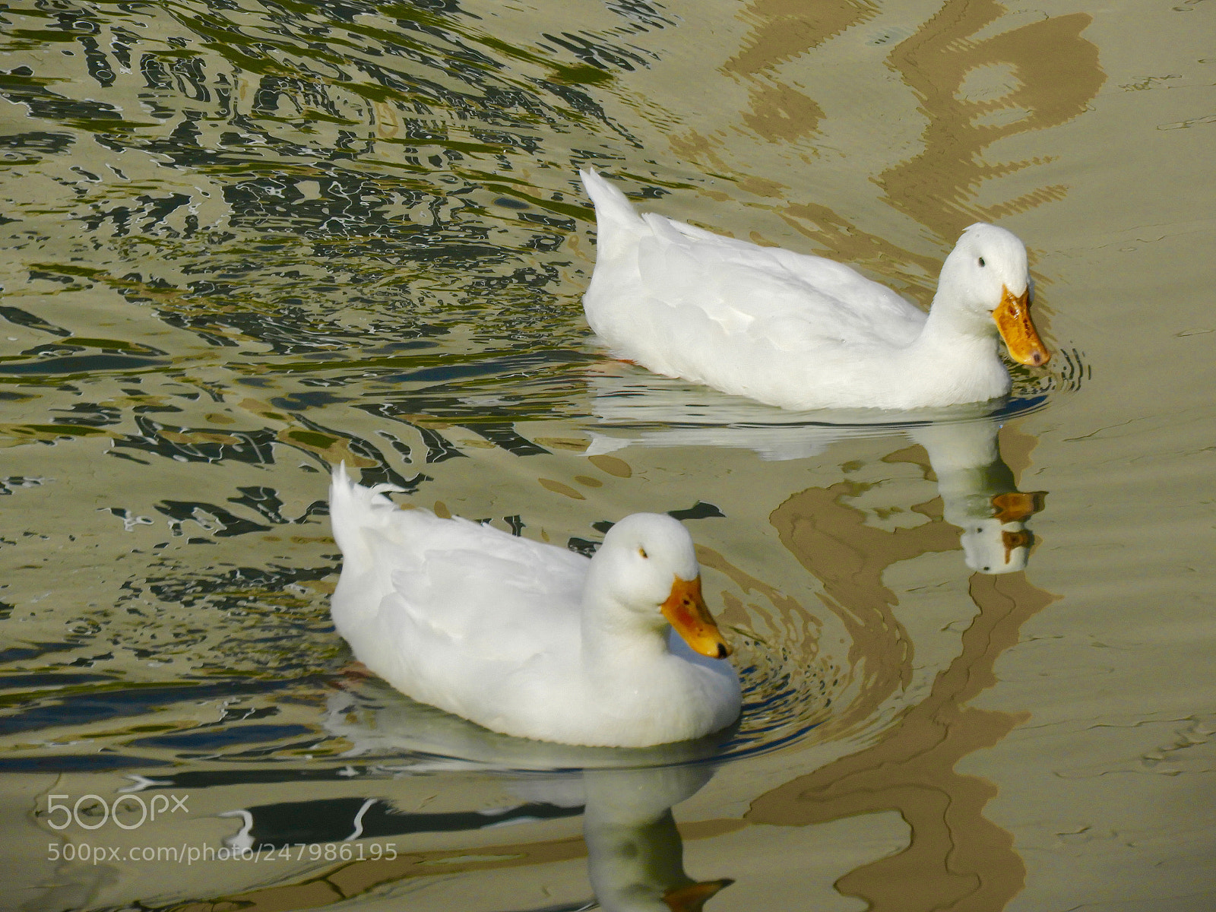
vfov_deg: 4.1
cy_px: 456
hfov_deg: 5.5
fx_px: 12646
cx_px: 608
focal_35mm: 360
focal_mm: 64.5
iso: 100
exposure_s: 1/640
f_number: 5.6
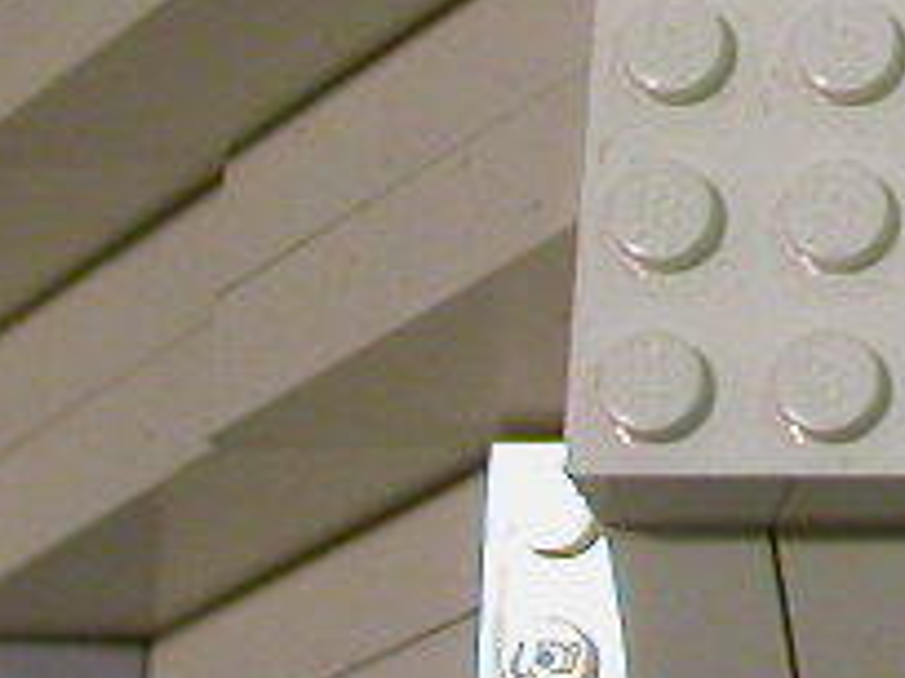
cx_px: 2160
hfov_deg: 7.4
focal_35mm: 251
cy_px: -829
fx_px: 6562
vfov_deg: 5.7
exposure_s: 1/29
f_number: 2.9
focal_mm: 10.4
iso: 100
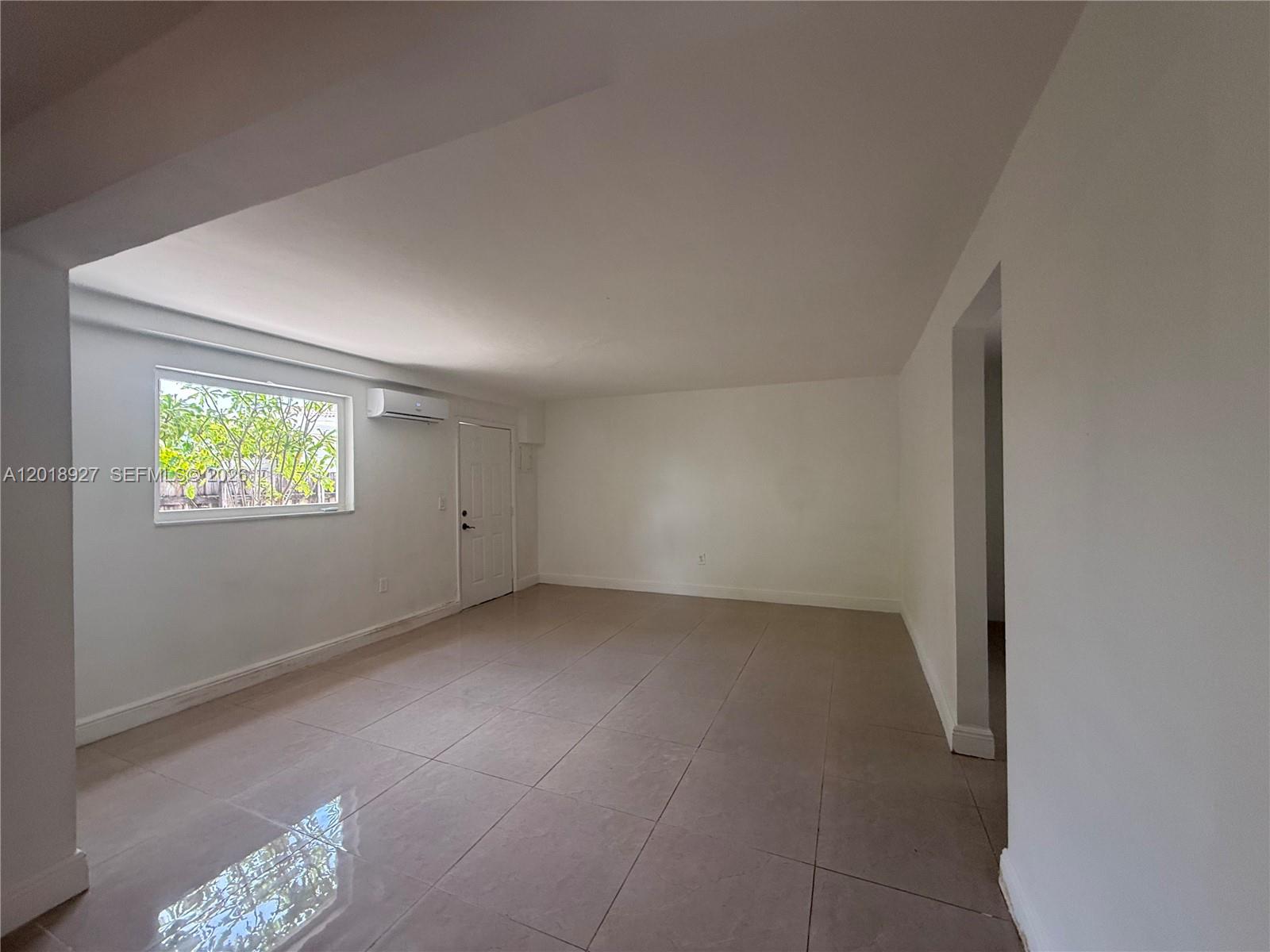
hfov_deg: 102.1
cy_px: 476
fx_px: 514
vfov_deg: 85.7
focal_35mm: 14
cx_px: 635
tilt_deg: +2.5
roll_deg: -1.5
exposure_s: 1/99
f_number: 2.2
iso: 125
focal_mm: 2.22
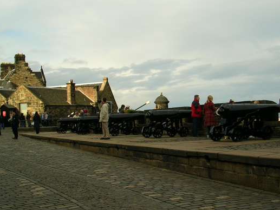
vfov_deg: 30.9
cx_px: 162
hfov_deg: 40.3
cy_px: 93
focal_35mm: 47
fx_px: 380
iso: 50
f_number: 5.6
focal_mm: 5.8
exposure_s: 1/205
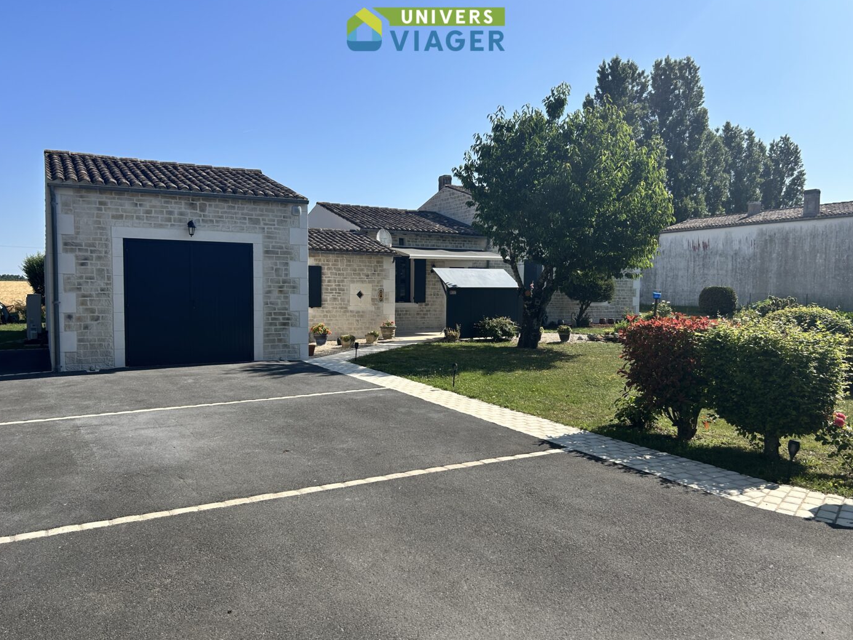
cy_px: 324
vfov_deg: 51.3
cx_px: 415
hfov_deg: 65.3
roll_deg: +0.1
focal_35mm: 27
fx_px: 665
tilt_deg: -3.6
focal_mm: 5.7
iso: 50
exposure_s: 1/4274
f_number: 1.5
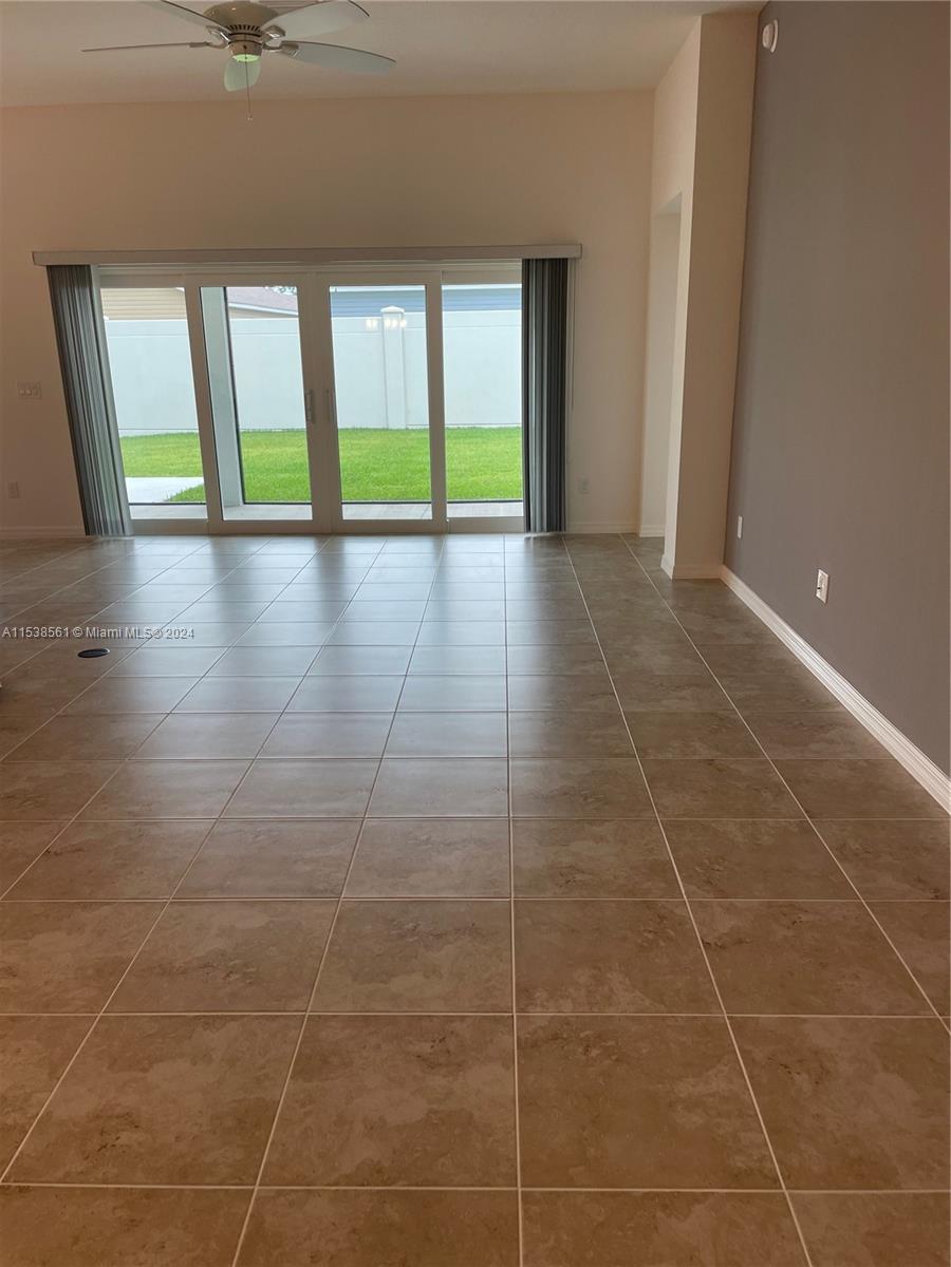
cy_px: 634
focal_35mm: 26
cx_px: 476
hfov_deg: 53.1
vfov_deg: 67.3
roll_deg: +1.5
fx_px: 952
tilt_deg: -15.3
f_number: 1.6
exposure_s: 1/120
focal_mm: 4.2
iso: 32
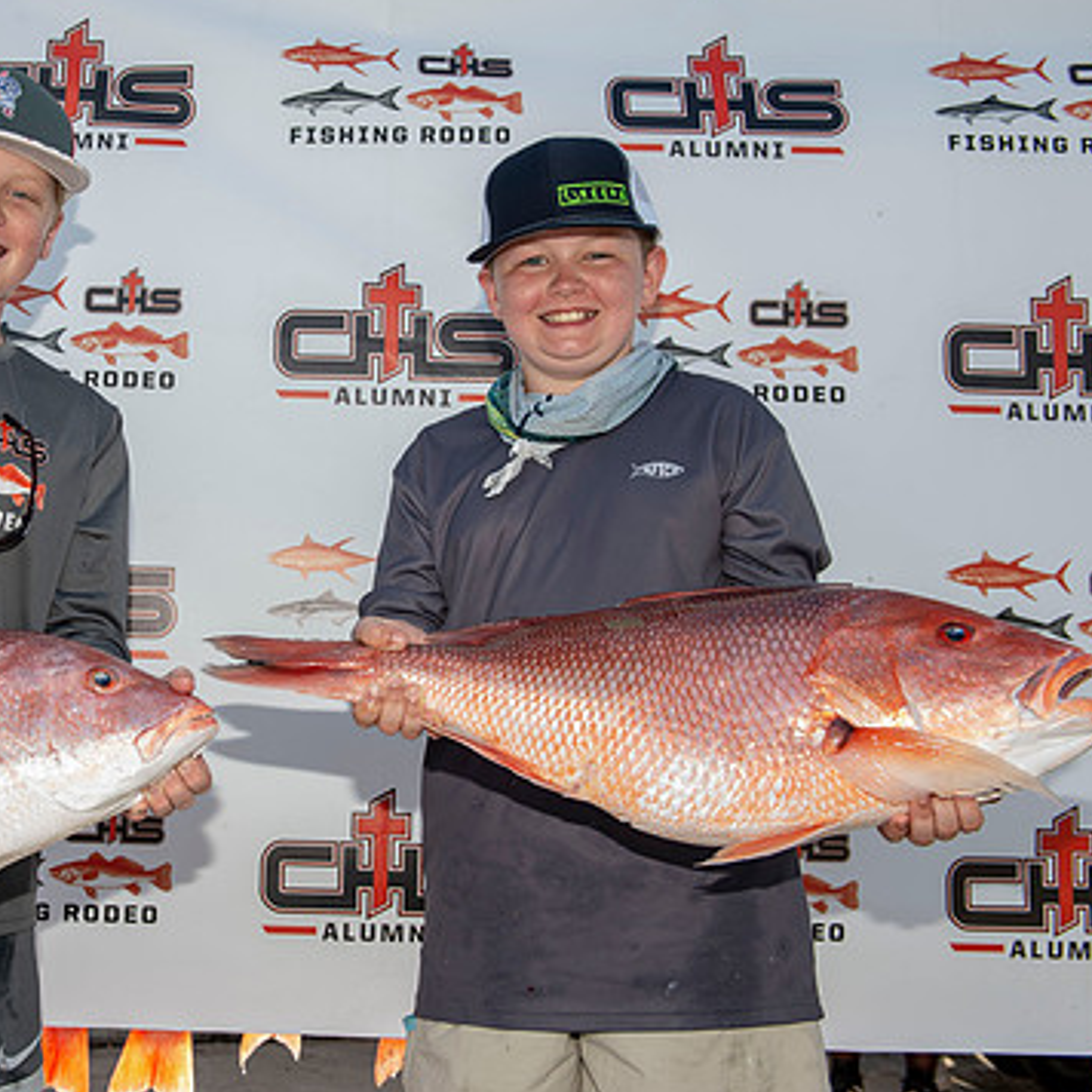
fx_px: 1677
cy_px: 521
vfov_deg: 36.1
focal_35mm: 47
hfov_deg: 35.2
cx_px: 258
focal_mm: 34
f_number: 6.3
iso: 50
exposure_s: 1/100
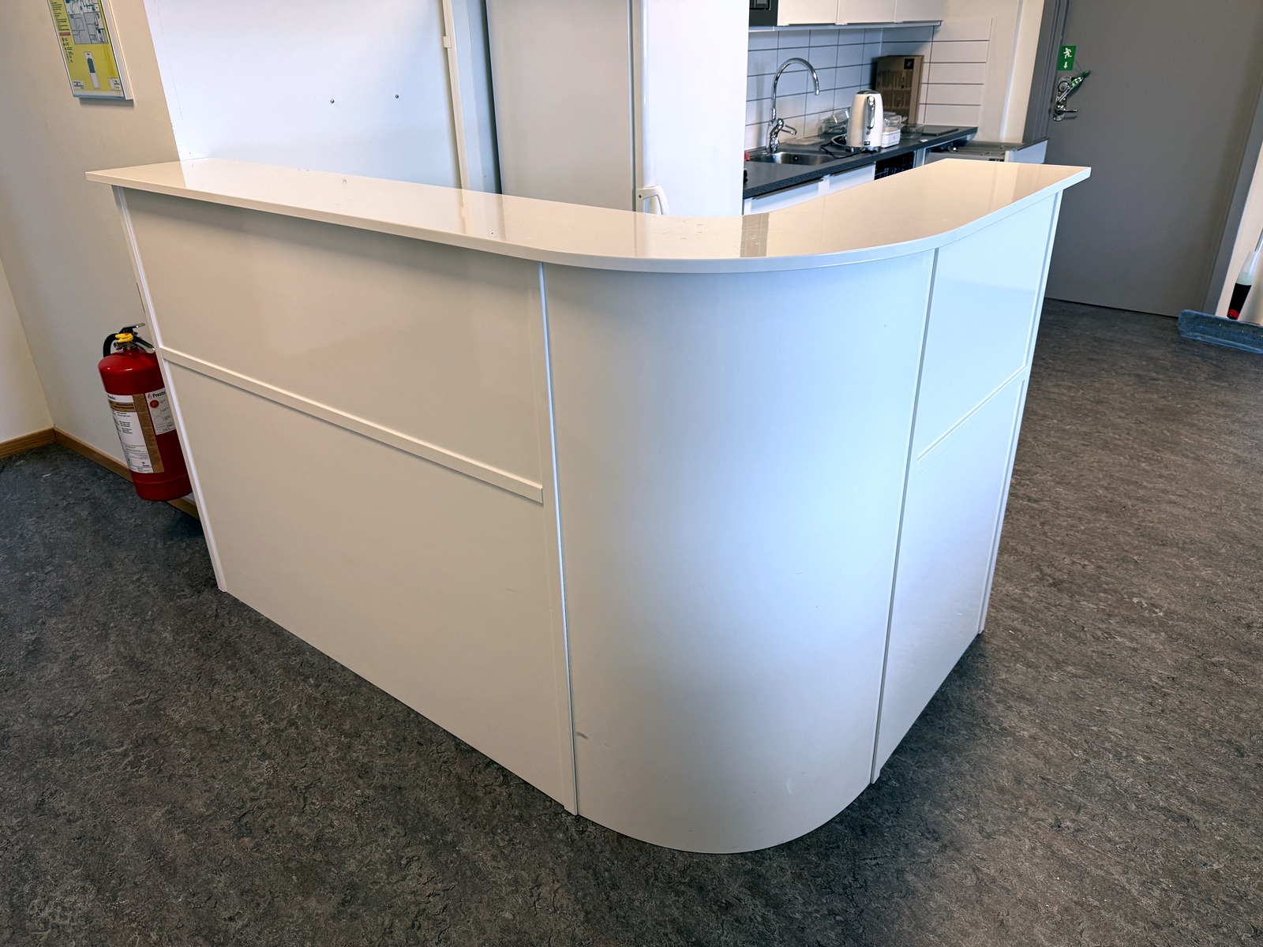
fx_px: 876
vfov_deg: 56.8
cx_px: 632
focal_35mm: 24
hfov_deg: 71.6
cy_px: 474
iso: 125
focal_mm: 6.76
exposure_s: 1/100
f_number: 1.78
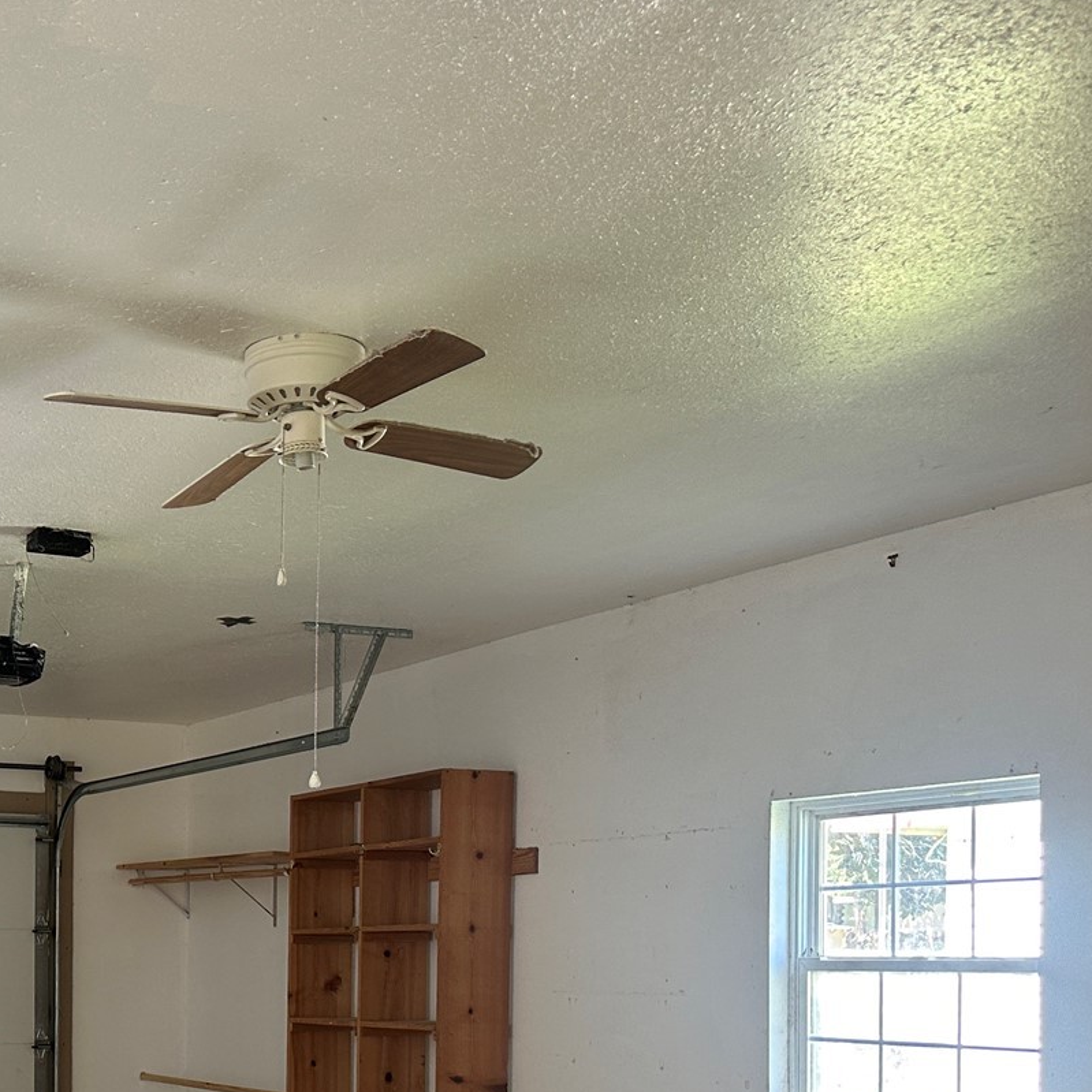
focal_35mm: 51
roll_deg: -0.9
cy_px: 979
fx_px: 1820
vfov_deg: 31.8
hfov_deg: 31.2
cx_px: 31
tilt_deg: -0.4
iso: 160
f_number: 1.78
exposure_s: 1/121
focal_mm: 6.86
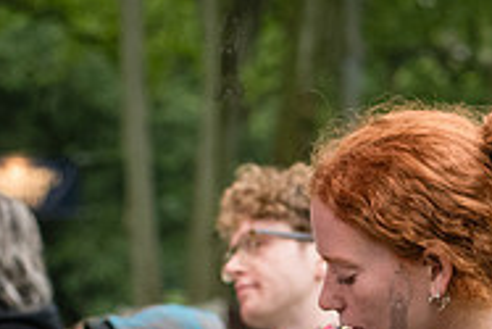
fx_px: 3392
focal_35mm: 248
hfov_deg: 8.1
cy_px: 436
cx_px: 737
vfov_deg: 5.5
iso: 3200
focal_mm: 80
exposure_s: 1/320
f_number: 4.5
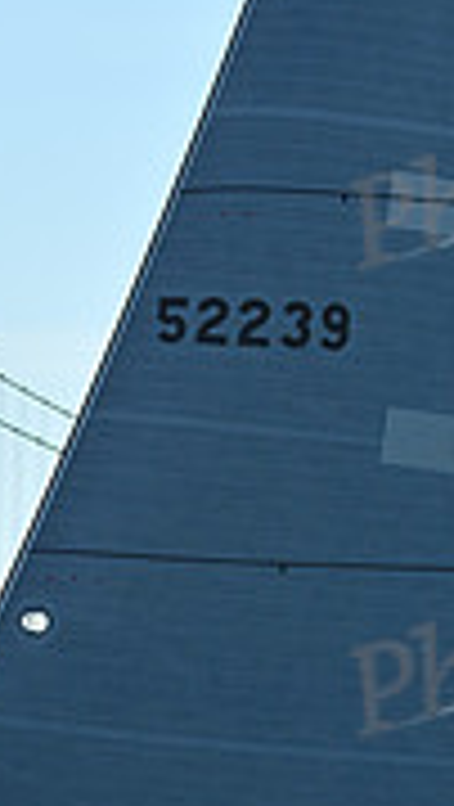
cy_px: 450
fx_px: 7089
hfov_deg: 3.7
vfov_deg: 6.5
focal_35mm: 332
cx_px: 119
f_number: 8
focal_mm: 98
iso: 320
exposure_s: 1/1000
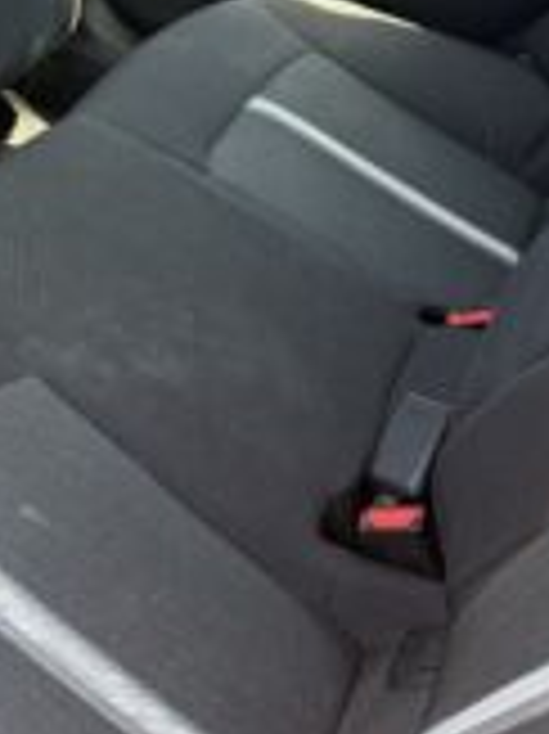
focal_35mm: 55
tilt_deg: -29.4
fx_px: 1165
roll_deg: -1.9
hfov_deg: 25.2
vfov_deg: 34.2
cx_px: -4
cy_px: 173
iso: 200
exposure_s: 1/160
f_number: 1.78
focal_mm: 6.76
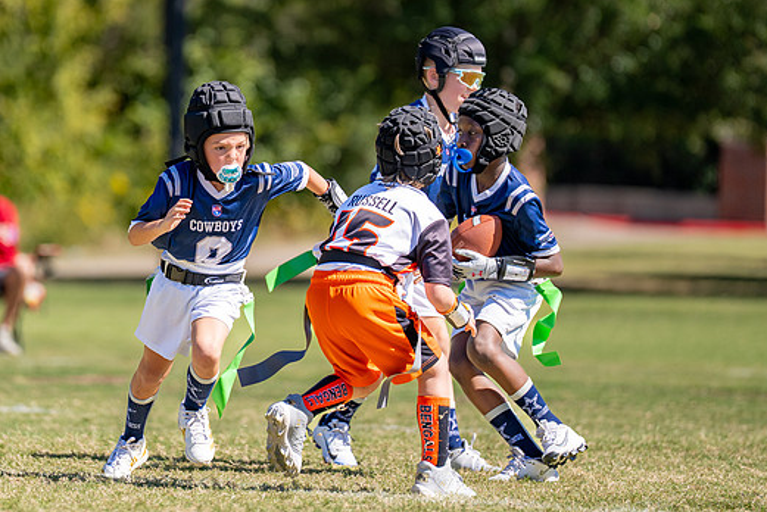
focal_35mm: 302
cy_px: 167
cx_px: 221
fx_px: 6438
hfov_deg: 6.8
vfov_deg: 4.6
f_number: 2.8
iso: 160
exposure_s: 1/2500
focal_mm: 200
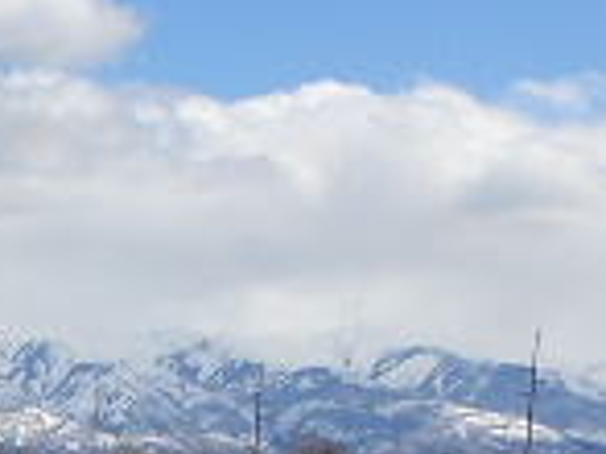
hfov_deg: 15.4
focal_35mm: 113
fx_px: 1977
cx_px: -425
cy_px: 920
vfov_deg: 11.7
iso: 80
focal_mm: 4.6
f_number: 8
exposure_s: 1/320
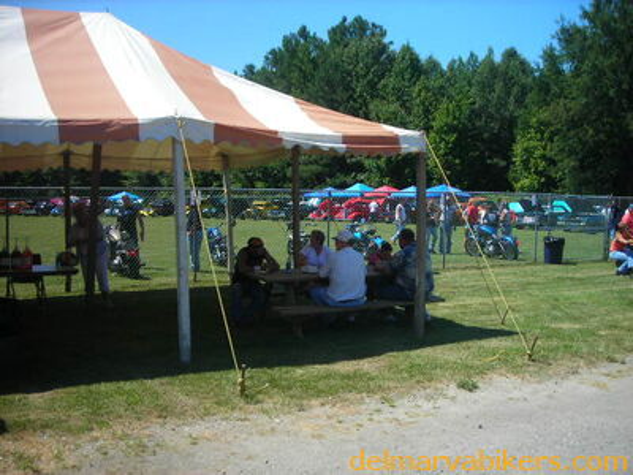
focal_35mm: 38
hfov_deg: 49.0
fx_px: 695
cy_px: 238
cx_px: 316
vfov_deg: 37.7
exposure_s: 1/129
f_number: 6.4
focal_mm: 6.3
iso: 50
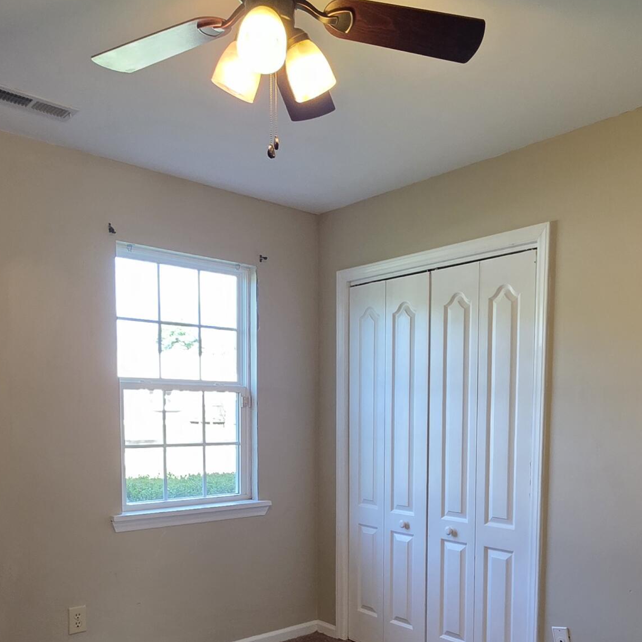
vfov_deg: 52.1
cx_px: 356
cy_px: 468
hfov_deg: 53.9
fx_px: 629
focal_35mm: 30
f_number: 1.9
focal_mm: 2.2
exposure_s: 1/120
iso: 250
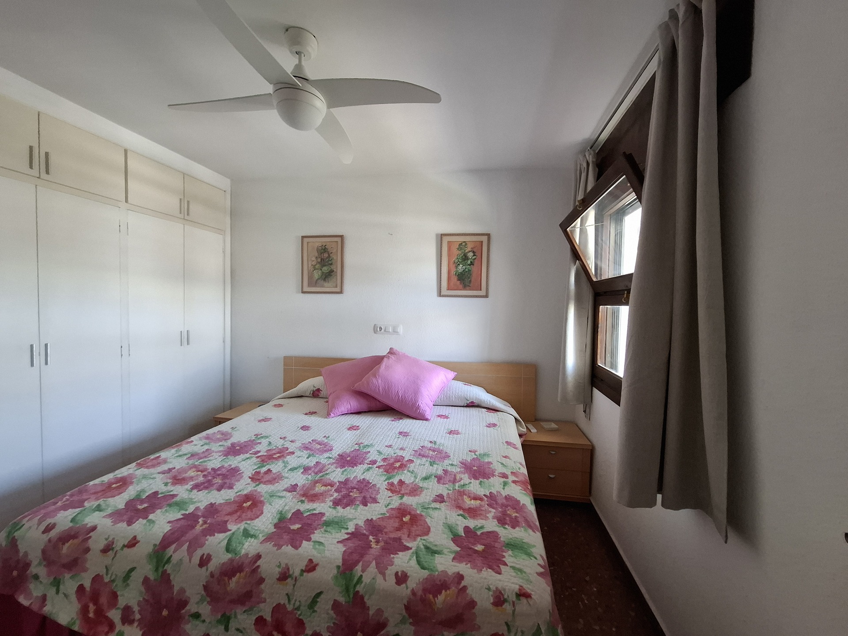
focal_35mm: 13
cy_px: 318
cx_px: 424
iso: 200
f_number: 2.2
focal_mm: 1.74
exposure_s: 1/33
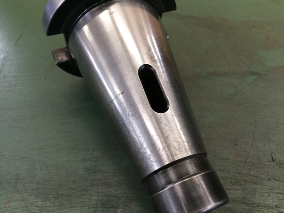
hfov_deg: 61.7
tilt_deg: -48.9
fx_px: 238
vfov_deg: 48.2
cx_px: 142
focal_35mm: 29
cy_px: 106
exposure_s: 1/30
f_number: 2.2
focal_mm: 4.15
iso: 100
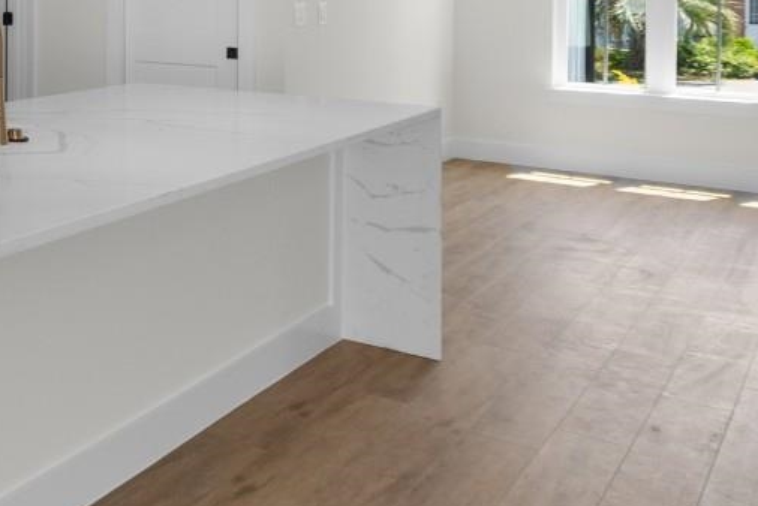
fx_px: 1011
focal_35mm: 48
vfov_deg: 26.1
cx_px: -234
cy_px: -42
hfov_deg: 31.4
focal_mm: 10
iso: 100
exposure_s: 1/80
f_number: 4.5
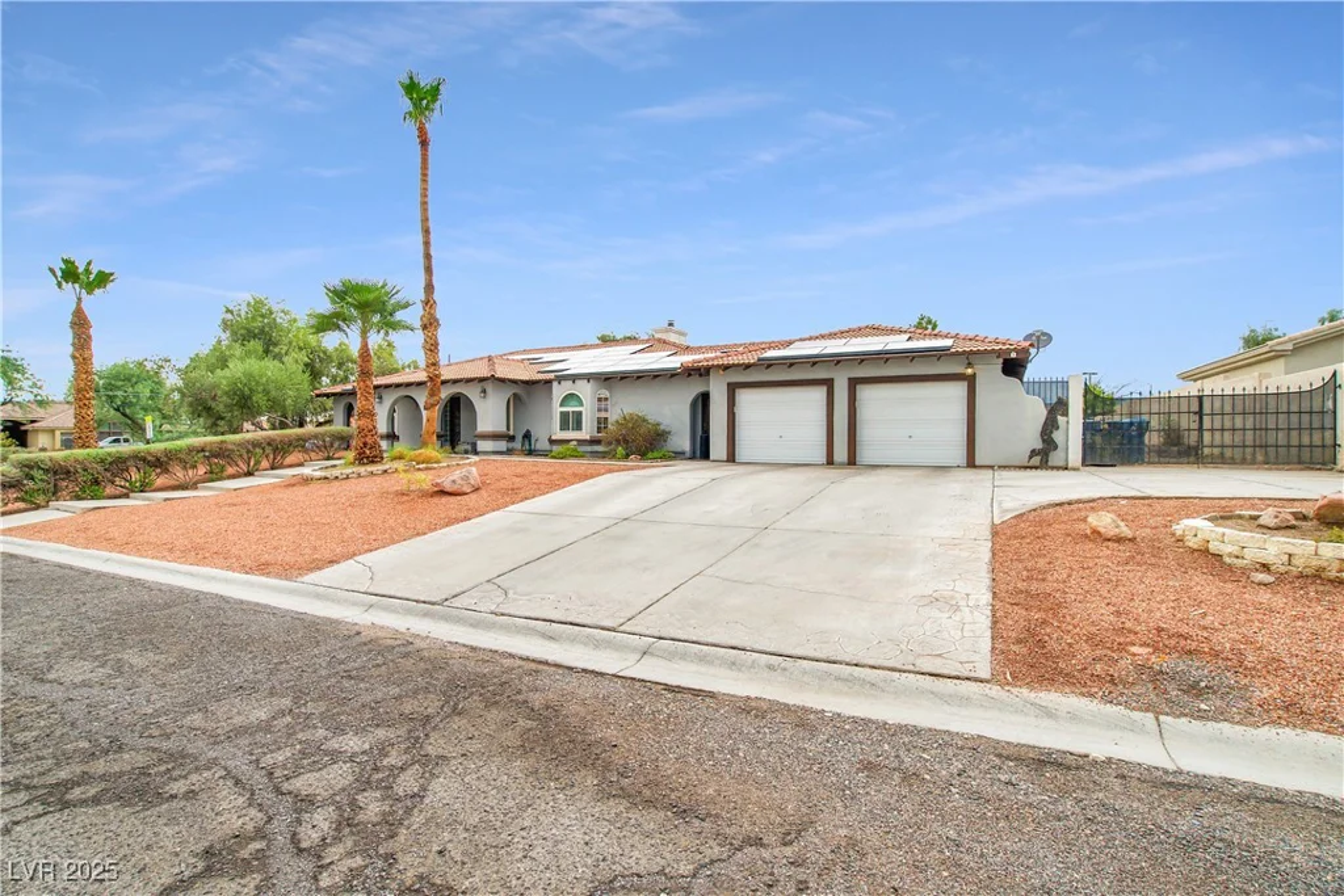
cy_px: 448
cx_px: 672
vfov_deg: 73.8
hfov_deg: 96.7
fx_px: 597
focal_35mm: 16
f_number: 10
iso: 500
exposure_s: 1/125
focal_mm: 16
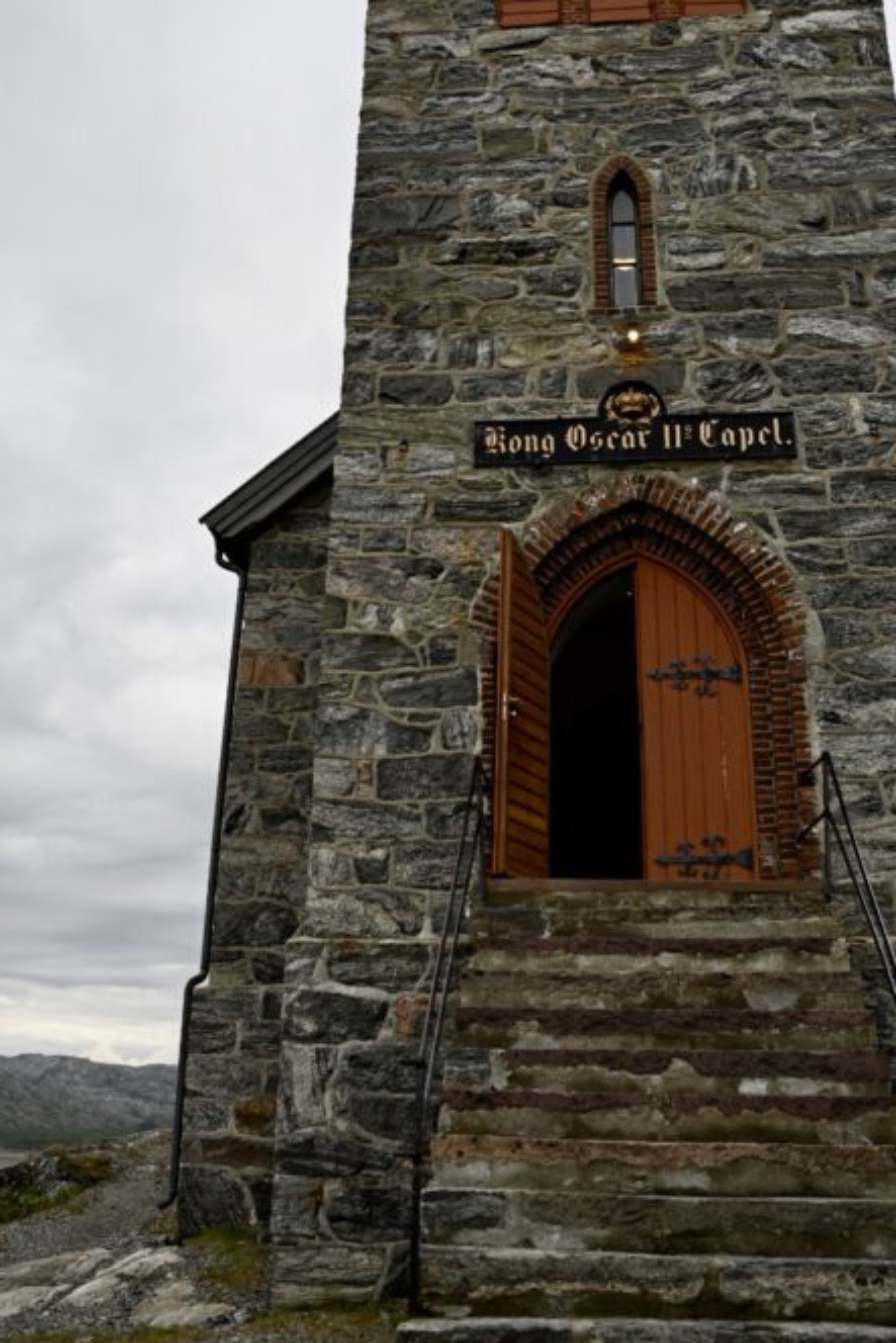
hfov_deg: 36.0
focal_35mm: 37
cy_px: 467
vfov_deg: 51.1
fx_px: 1381
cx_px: 456
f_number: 2.8
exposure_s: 1/3200
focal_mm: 24
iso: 200
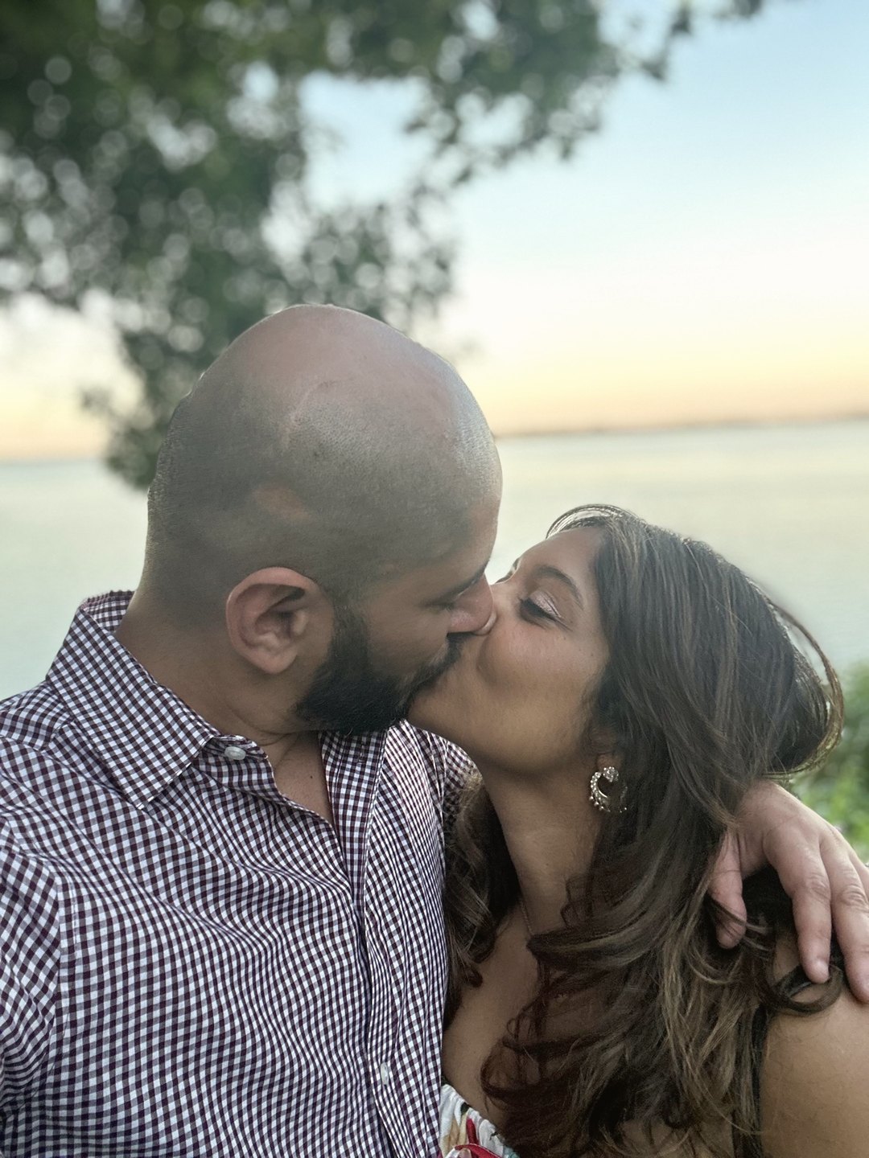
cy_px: 579
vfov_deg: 60.0
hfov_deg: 46.8
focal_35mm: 30
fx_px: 1004
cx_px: 434
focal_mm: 2.69
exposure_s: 1/77
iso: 80
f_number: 1.9
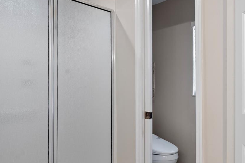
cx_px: 151
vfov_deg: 42.2
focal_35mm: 31
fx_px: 211
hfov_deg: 59.6
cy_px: 92
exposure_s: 1.6
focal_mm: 16
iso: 400
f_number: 8
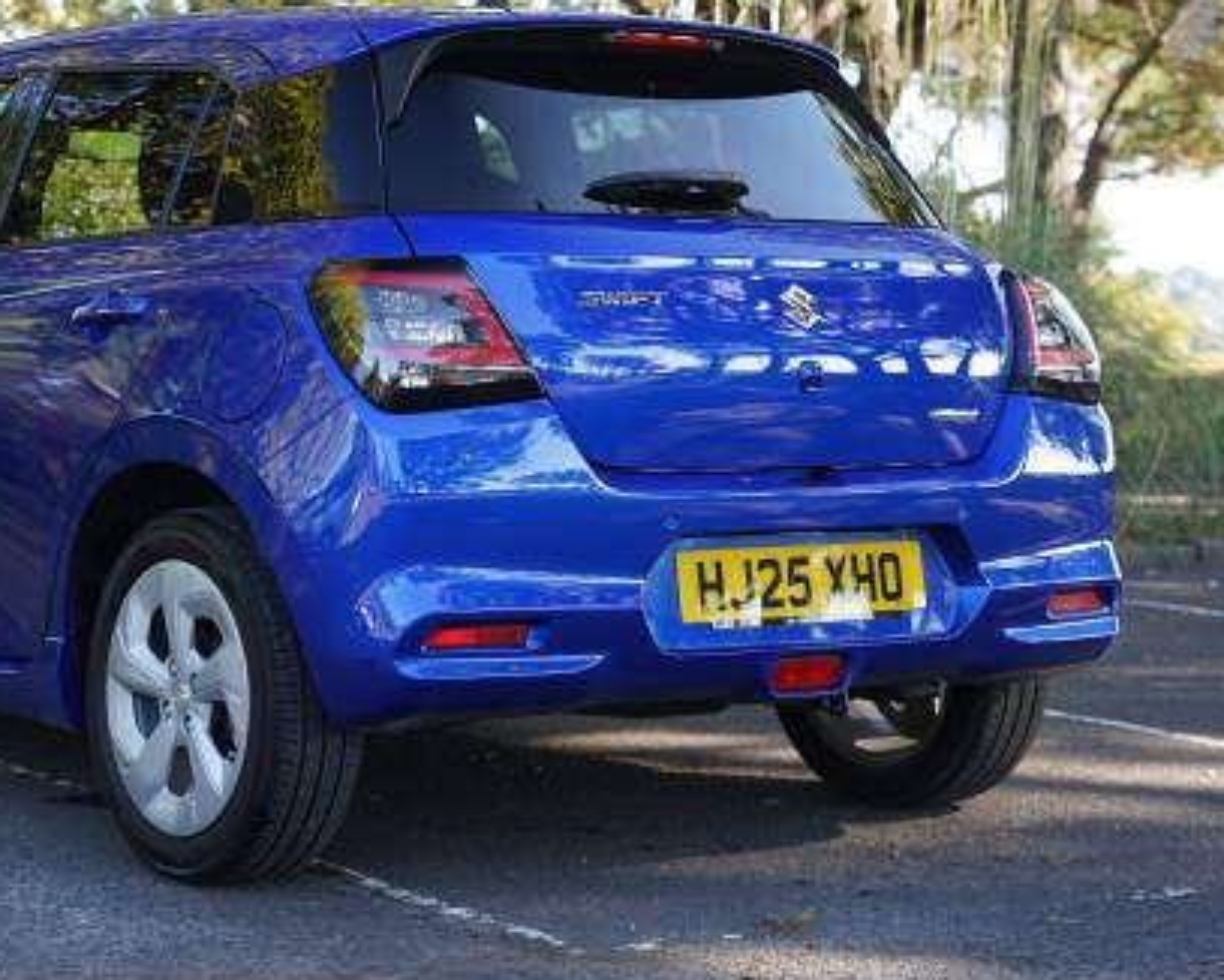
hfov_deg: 22.4
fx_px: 3071
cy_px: 349
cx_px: 370
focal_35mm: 85
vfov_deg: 18.1
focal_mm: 57.5
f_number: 4
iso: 320
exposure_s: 1/160
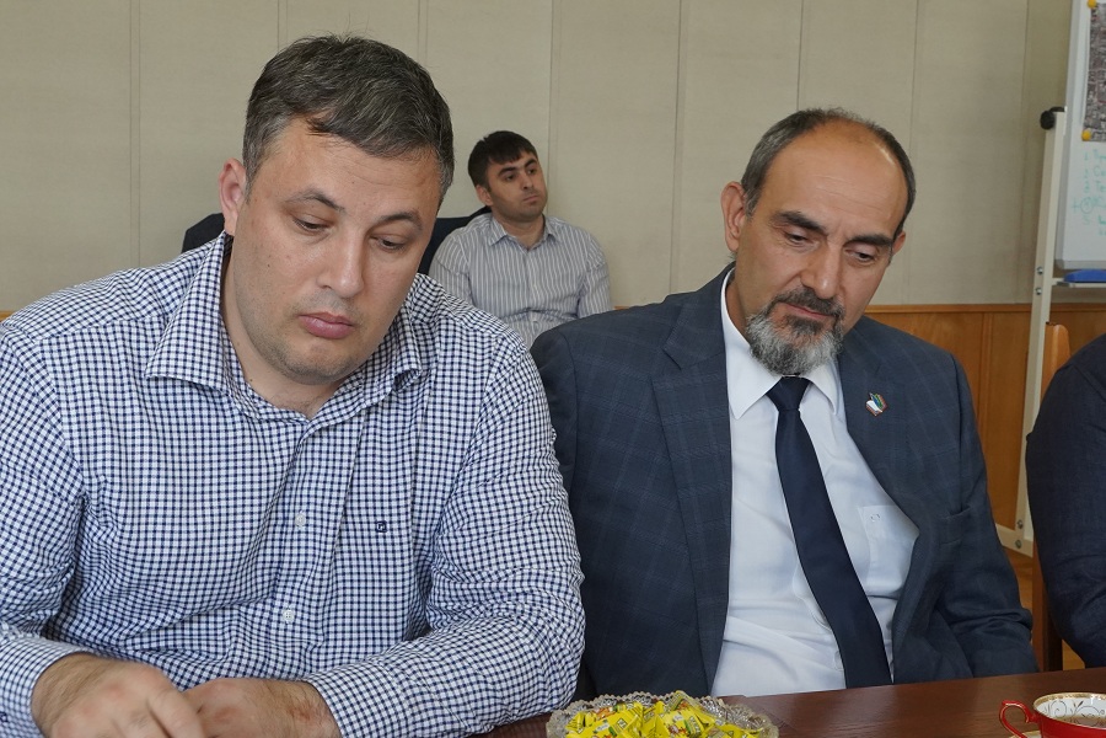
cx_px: 553
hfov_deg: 36.2
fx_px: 1690
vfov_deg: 24.6
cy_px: 369
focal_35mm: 55
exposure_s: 1/60
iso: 3200
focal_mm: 37
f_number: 11
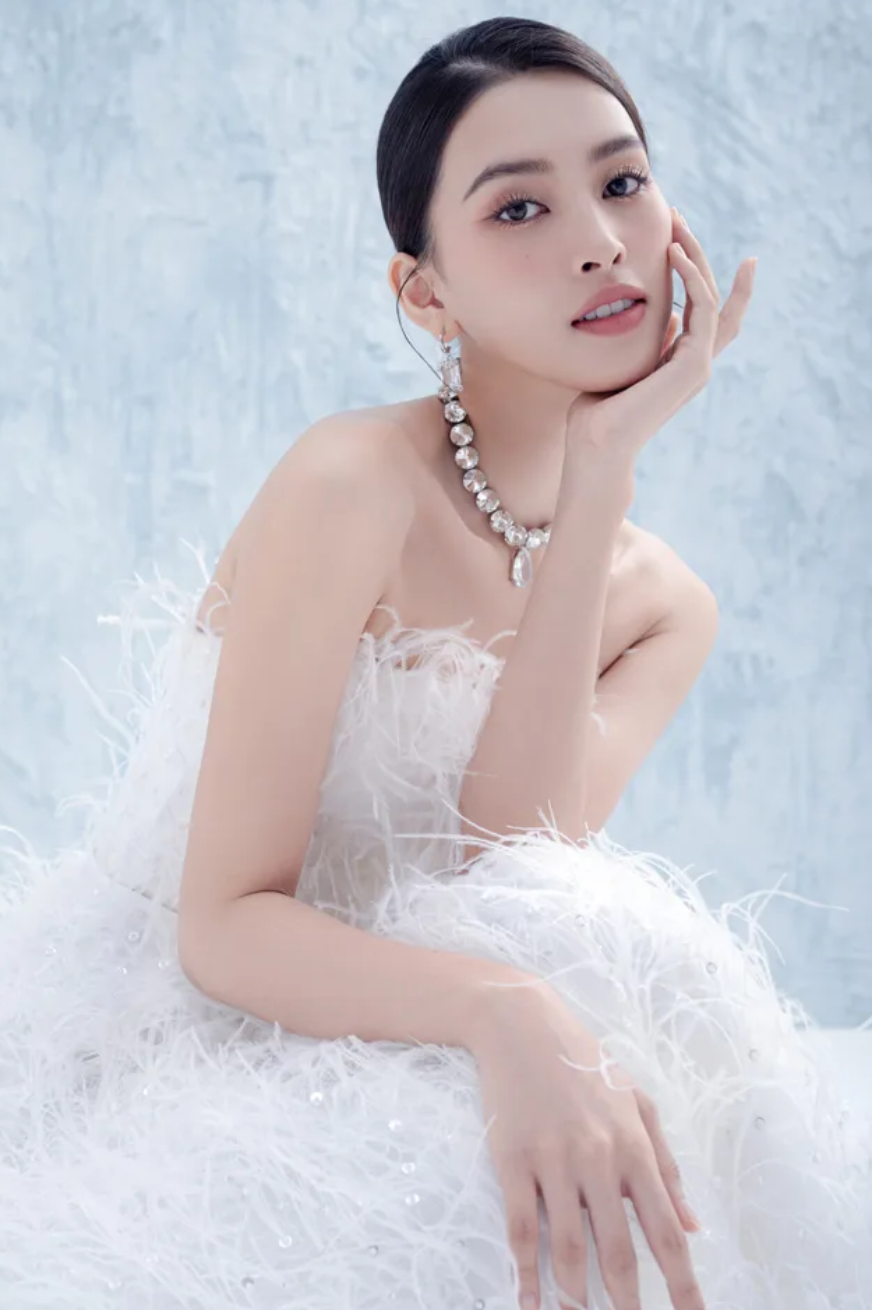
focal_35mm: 56
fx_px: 2037
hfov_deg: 24.2
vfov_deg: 35.7
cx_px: 388
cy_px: 663
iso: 250
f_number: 5.6
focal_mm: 50
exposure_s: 1/160
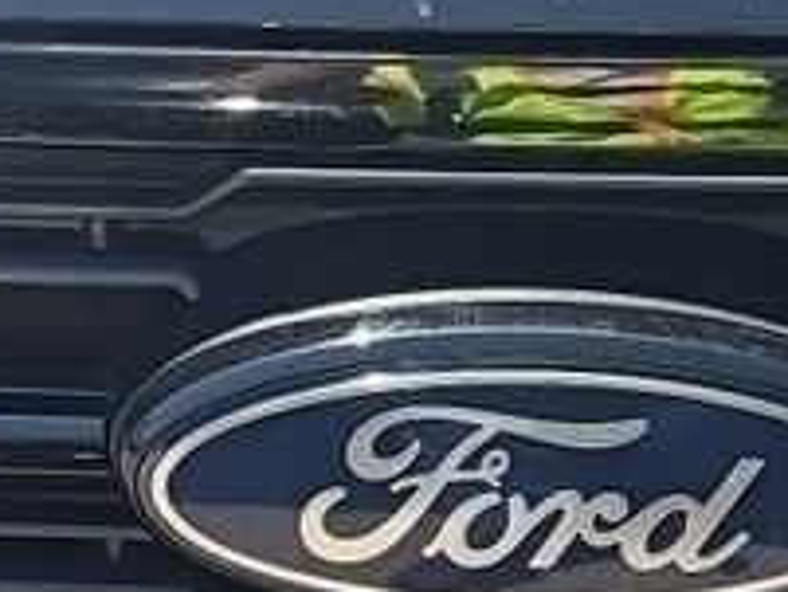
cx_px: 451
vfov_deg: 8.0
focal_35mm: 183
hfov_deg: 10.8
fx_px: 4168
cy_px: -176
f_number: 1.4
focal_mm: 6.5
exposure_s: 1/537
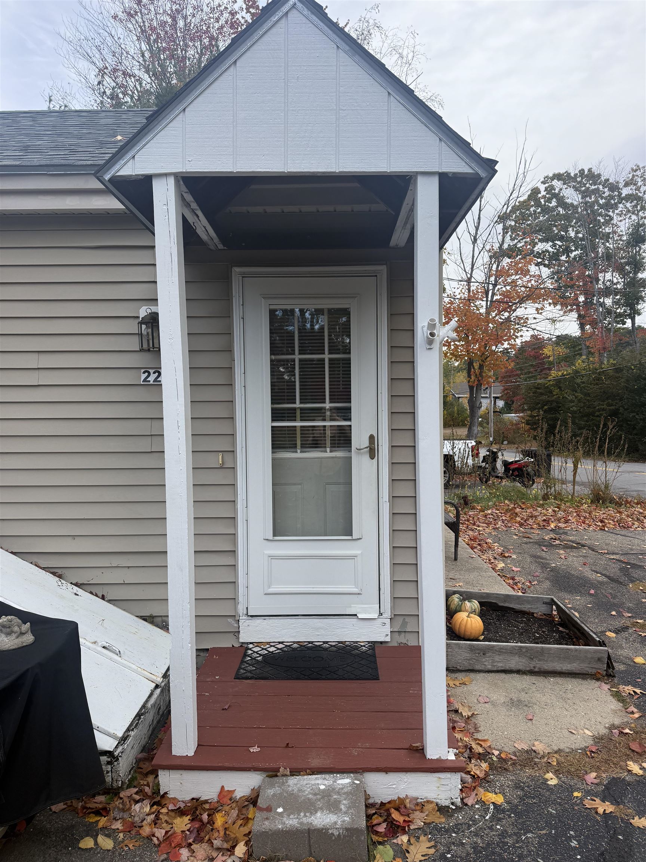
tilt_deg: -3.3
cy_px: 431
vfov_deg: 71.6
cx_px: 323
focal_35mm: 24
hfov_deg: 56.8
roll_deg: +0.5
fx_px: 597
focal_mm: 6.76
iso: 100
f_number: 1.78
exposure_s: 1/1493
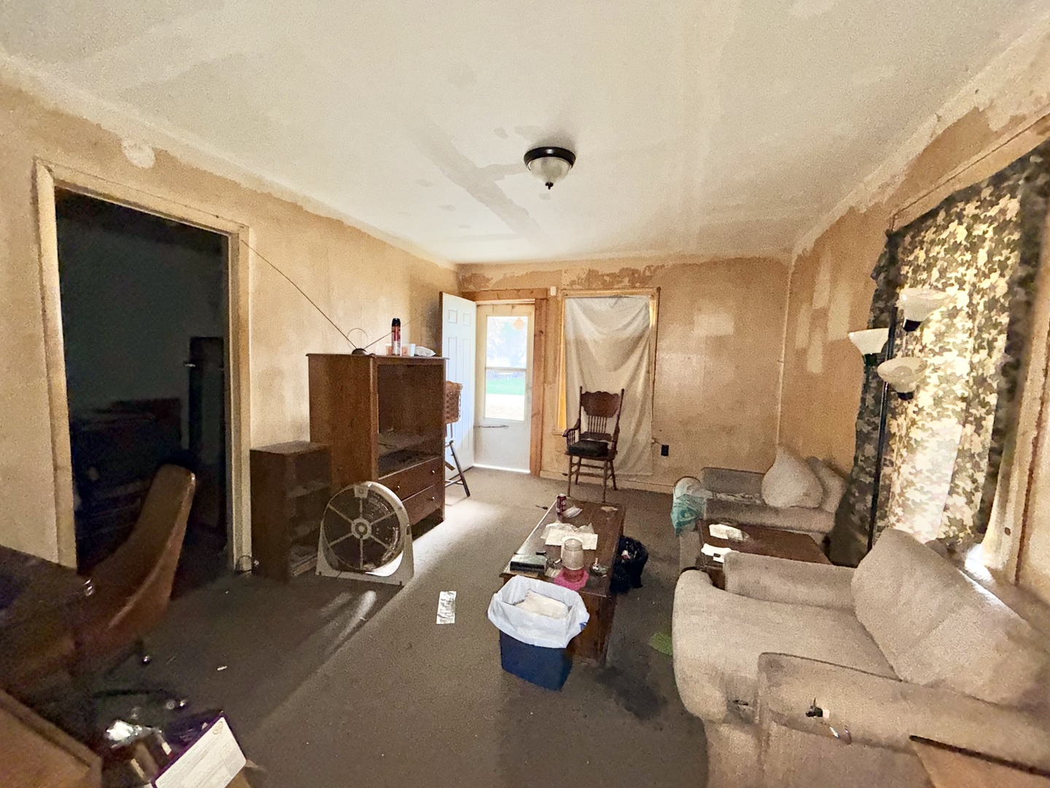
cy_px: 394
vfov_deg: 85.7
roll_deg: -1.5
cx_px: 525
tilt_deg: -5.5
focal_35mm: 14
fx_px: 425
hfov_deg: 102.1
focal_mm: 2.22
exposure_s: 1/60
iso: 200
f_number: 2.2
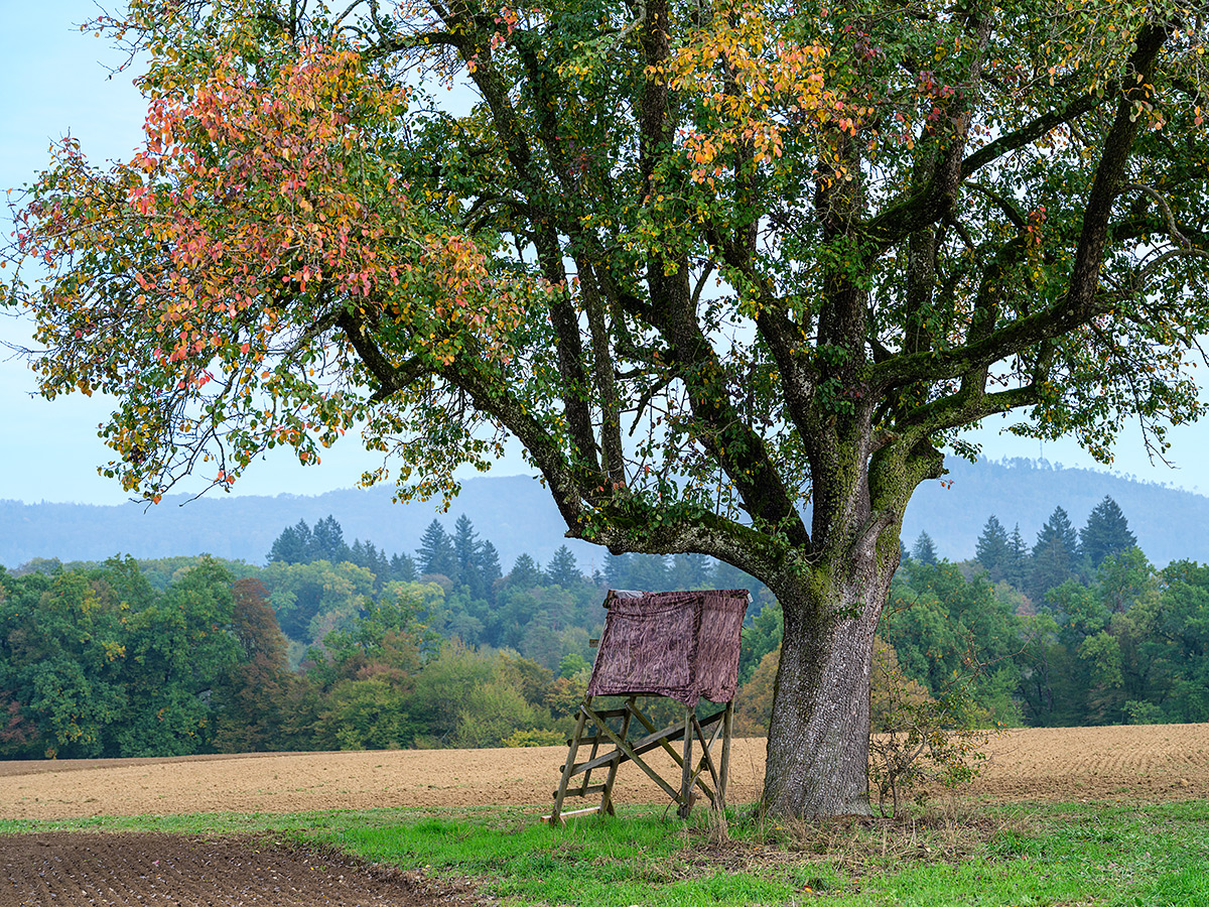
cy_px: 454
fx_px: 2130
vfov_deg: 24.0
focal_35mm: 61
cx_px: 604
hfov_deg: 31.7
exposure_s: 1/1100
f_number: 5
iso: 640
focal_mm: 76.5
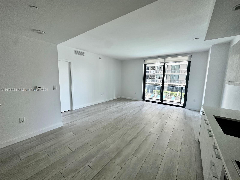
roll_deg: -1.2
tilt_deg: -7.8
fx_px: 97
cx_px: 120
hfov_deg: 102.1
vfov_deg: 85.7
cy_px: 90
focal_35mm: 14
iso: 320
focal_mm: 2.22
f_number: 2.2
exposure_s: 1/79
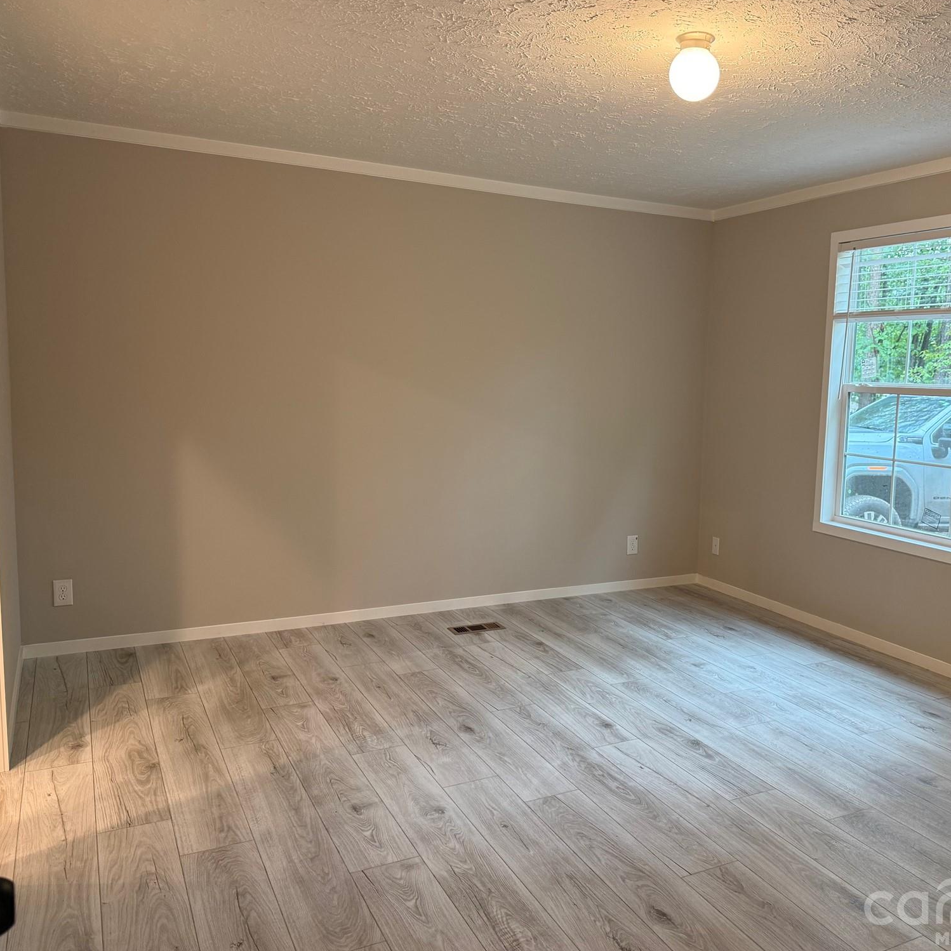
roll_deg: -2.1
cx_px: 596
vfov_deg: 55.6
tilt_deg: -6.9
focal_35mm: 29
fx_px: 901
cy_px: 469
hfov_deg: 55.0
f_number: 1.78
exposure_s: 1/60
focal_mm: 6.76
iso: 160
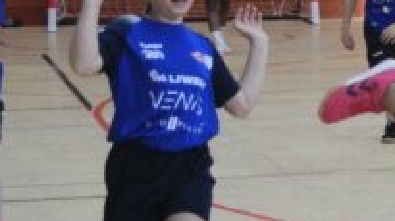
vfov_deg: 5.2
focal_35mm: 235
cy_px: 69
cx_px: 846
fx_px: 2460
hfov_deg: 8.6
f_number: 4.5
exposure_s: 1/640
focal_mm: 30
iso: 800
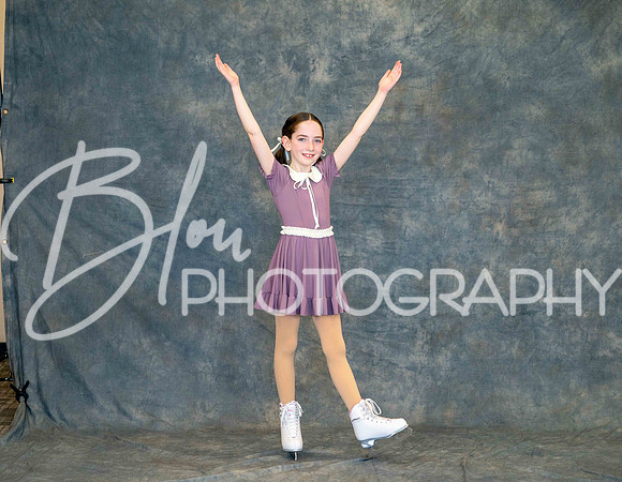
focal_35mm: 95
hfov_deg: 20.4
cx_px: 290
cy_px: 243
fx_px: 1725
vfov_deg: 15.9
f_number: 3.2
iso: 2000
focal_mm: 85
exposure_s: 1/160
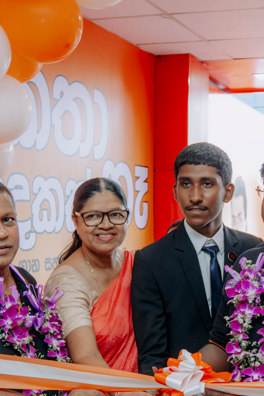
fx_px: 693
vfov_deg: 31.1
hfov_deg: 21.0
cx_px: 253
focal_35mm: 63
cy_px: 315
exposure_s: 1/200
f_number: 2.8
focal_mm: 17
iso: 500
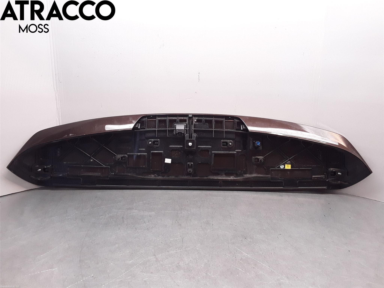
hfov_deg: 63.4
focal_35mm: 28
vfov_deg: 49.7
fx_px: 311
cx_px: 192
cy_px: 144
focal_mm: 2.91
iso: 100
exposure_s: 1/104
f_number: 1.9
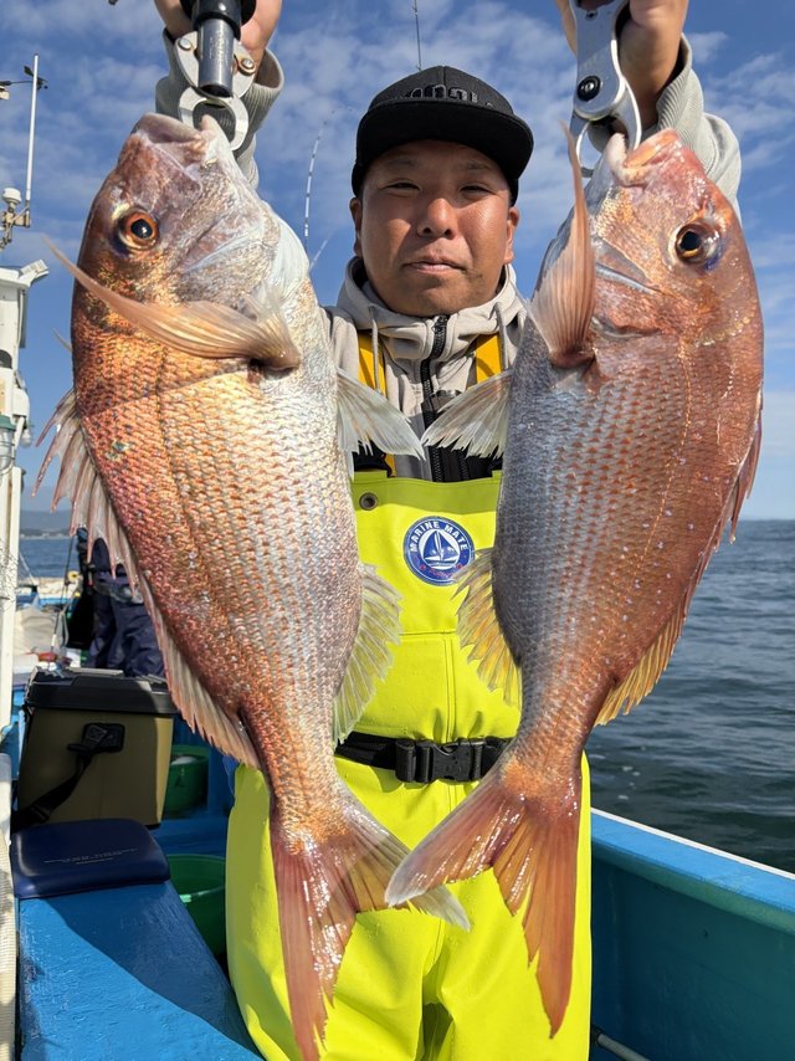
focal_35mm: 26
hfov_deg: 53.0
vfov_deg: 67.3
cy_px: 530
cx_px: 398
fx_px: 797
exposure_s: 1/4950
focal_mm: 5.96
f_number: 1.6
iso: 50
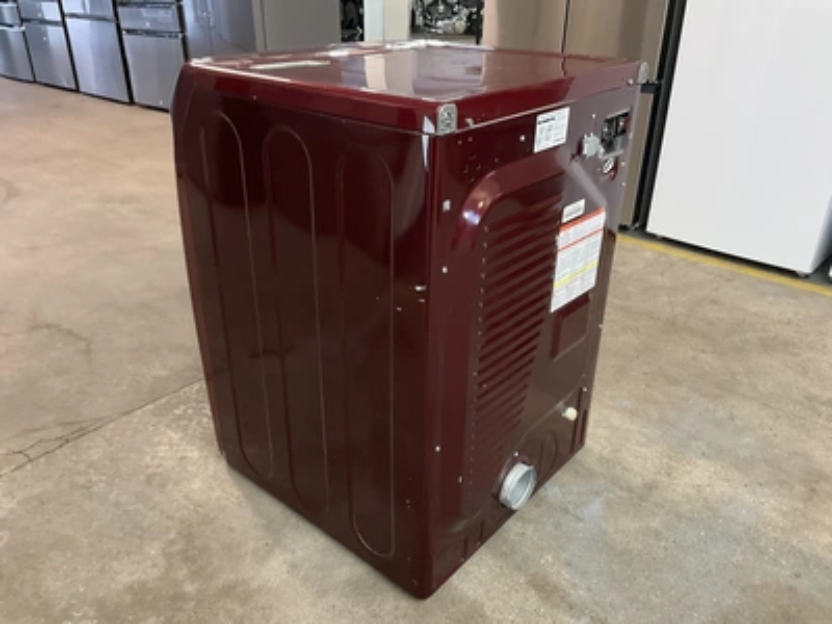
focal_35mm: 29
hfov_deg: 61.7
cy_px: 312
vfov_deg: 48.2
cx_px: 416
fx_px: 697
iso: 320
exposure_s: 1/30
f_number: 1.8
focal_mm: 3
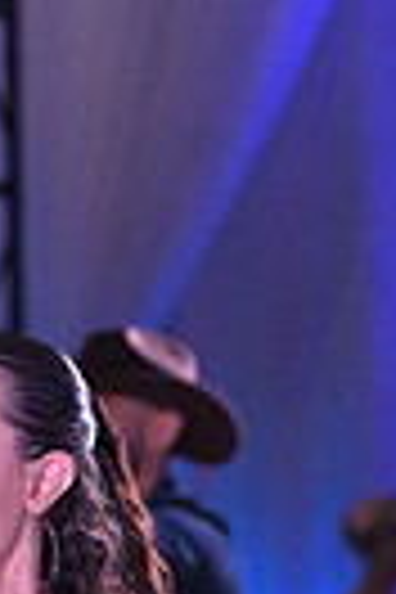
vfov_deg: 4.4
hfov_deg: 3.0
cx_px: -412
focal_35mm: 462
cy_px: 1156
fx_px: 7622
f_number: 4.5
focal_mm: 105
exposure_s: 1/400
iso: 3200
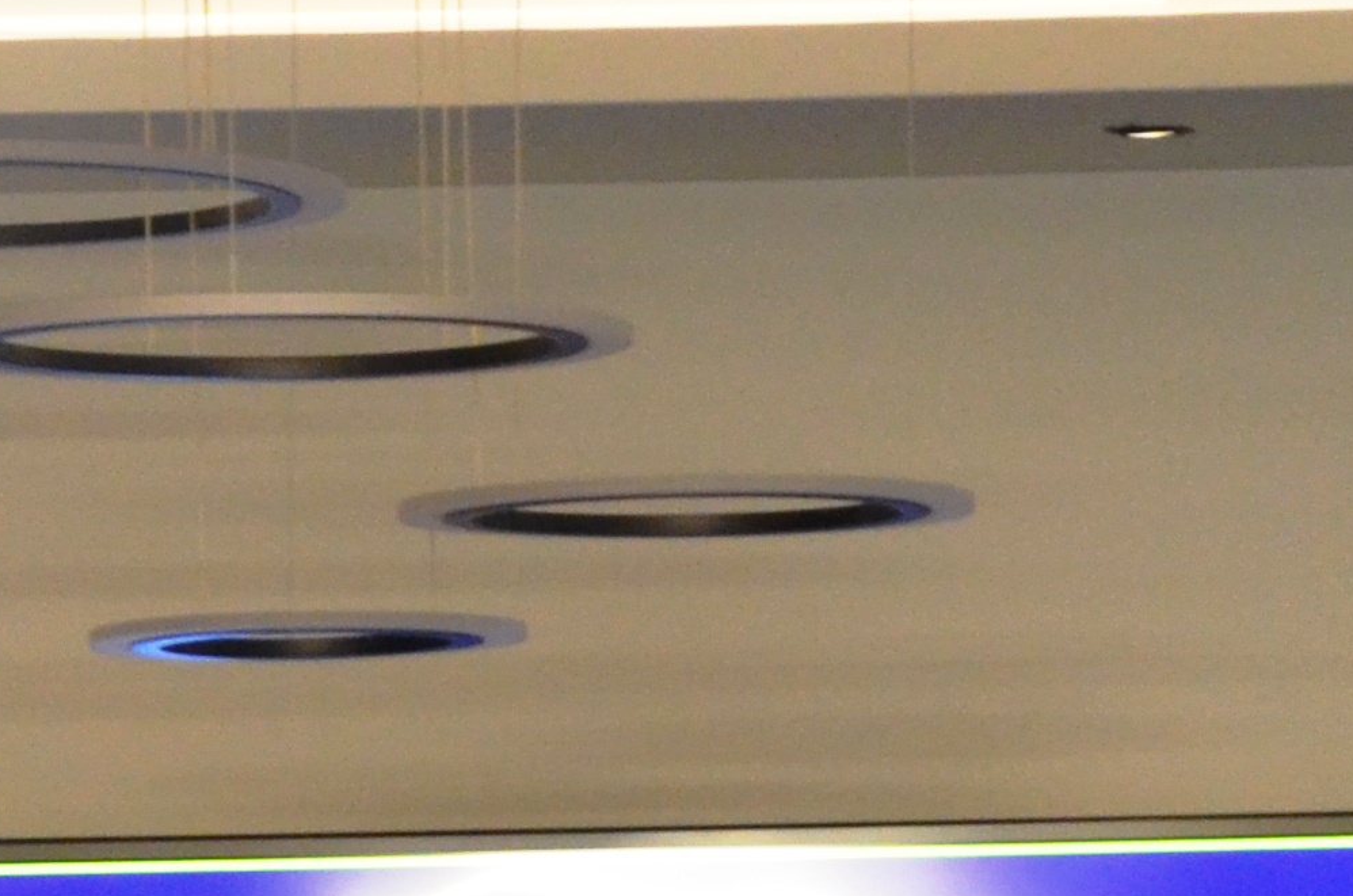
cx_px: 458
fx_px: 12507
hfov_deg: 6.2
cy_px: 1921
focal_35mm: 333
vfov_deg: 4.0
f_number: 4.8
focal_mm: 45
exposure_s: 1/60
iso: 1600
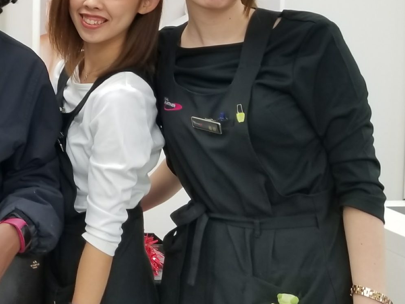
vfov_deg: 21.5
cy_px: 44
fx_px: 784
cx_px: -111
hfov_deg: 25.3
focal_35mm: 67
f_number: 1.7
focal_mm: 4.25
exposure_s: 1/50
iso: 64
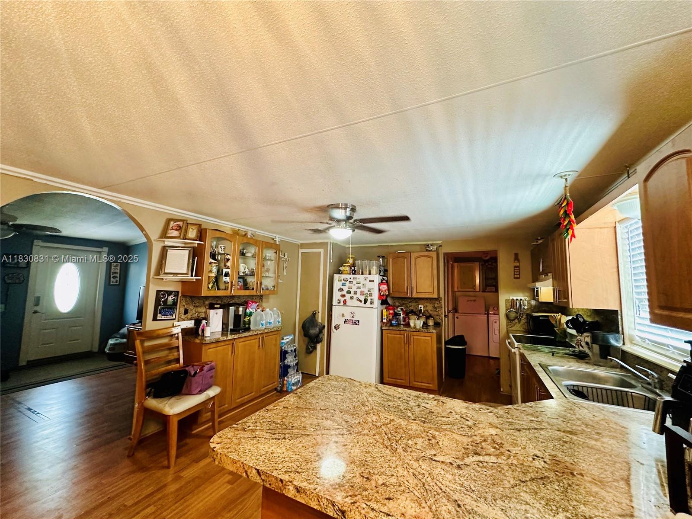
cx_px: 346
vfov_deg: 85.7
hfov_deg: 102.1
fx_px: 280
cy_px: 260
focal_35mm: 14
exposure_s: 1/60
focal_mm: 2.22
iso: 400
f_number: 2.2
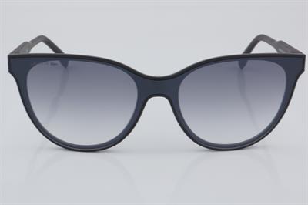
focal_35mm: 75
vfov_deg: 18.2
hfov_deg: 27.0
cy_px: 102
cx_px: 154
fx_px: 641
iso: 100
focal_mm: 50
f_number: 32
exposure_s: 1/4
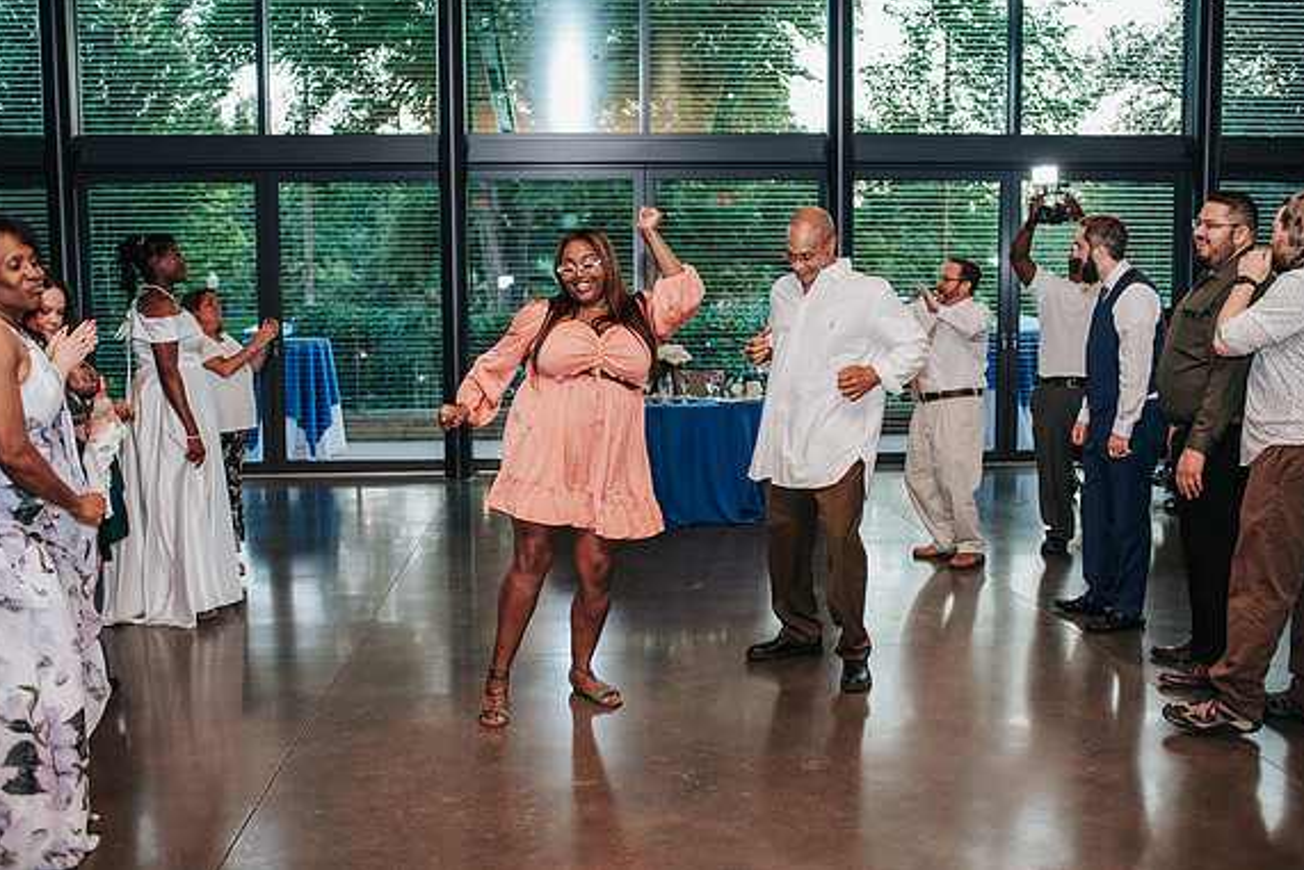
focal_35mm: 36
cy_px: 430
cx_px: 649
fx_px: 1304
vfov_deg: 36.9
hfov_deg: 53.1
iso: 560
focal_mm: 35
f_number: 2.8
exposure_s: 1/160
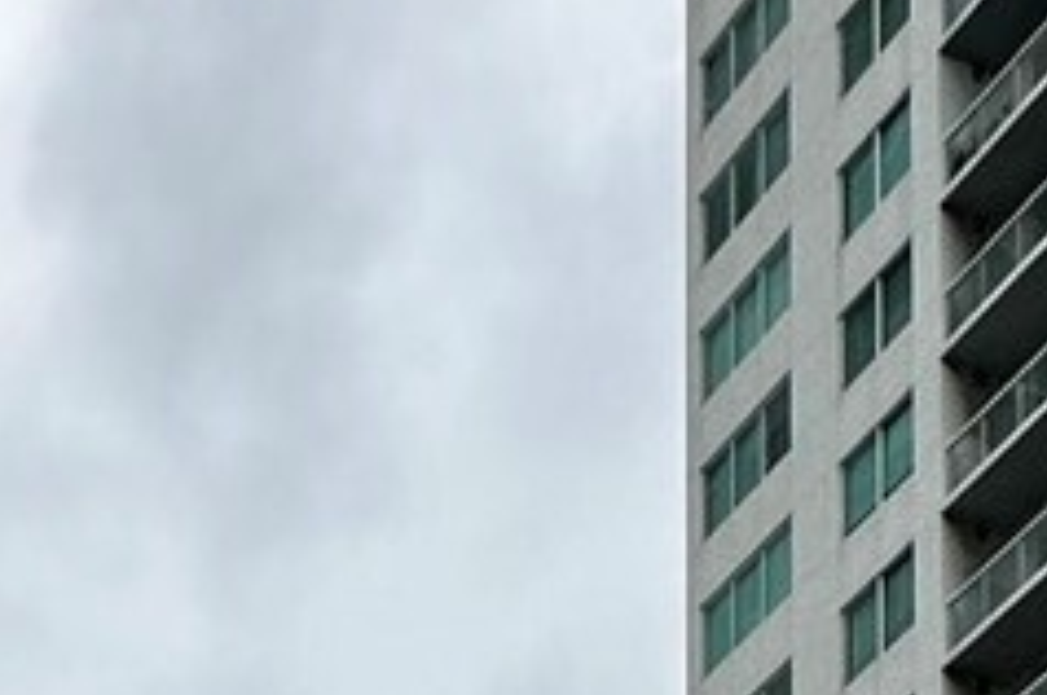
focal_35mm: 98
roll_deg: -0.4
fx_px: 2846
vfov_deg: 9.0
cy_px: 2481
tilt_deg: +2.0
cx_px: 62
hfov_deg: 20.3
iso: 40
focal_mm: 2.22
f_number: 2.2
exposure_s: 1/1319
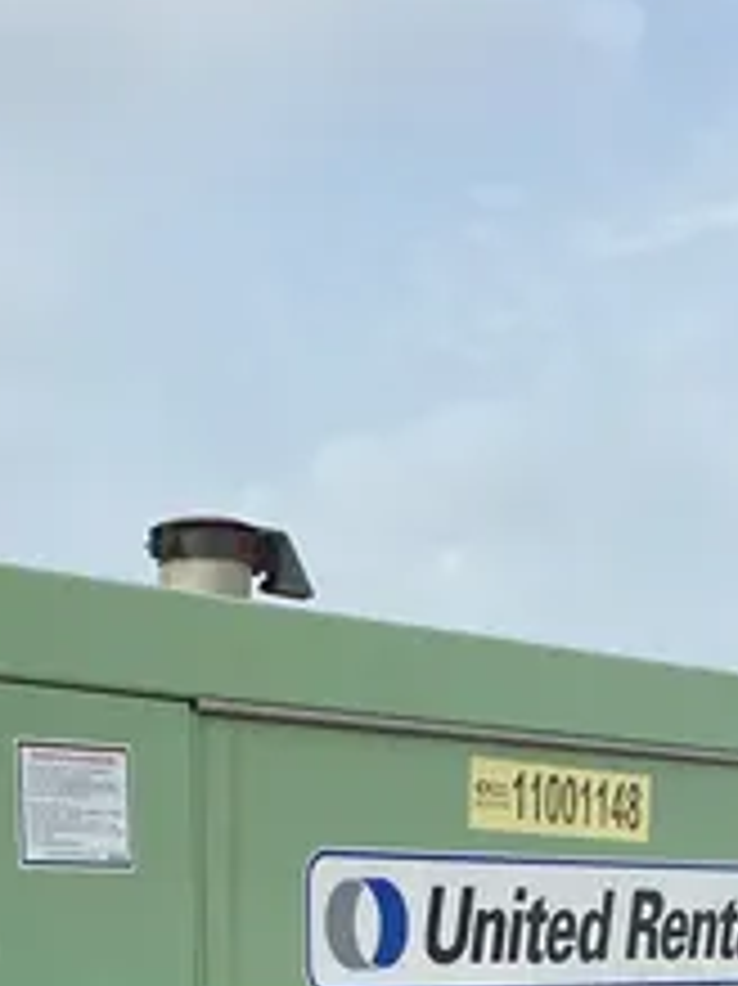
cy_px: 1375
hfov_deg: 16.8
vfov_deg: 20.1
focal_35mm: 87
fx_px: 2475
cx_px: 140
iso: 32
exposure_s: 1/2463
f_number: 1.8
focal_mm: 4.25
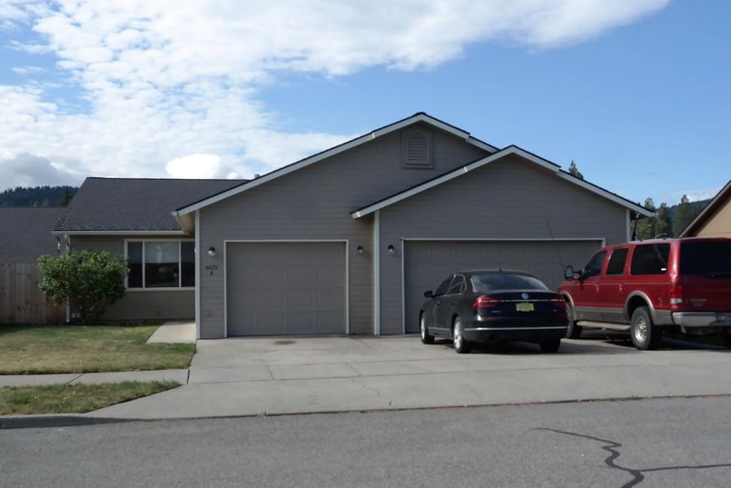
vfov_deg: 31.9
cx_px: 402
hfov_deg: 46.3
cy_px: 251
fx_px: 853
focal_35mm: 42
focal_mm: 22
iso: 100
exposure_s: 1/320
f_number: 6.3
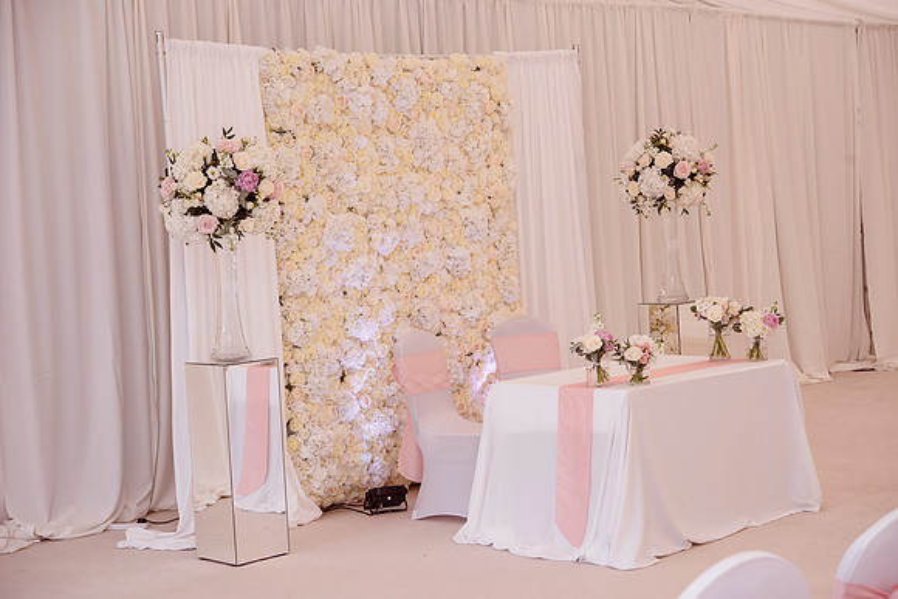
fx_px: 1497
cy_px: 300
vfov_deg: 22.6
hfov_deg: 33.4
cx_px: 449
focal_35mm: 60
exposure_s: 1/250
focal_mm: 60
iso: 320
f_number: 5.6
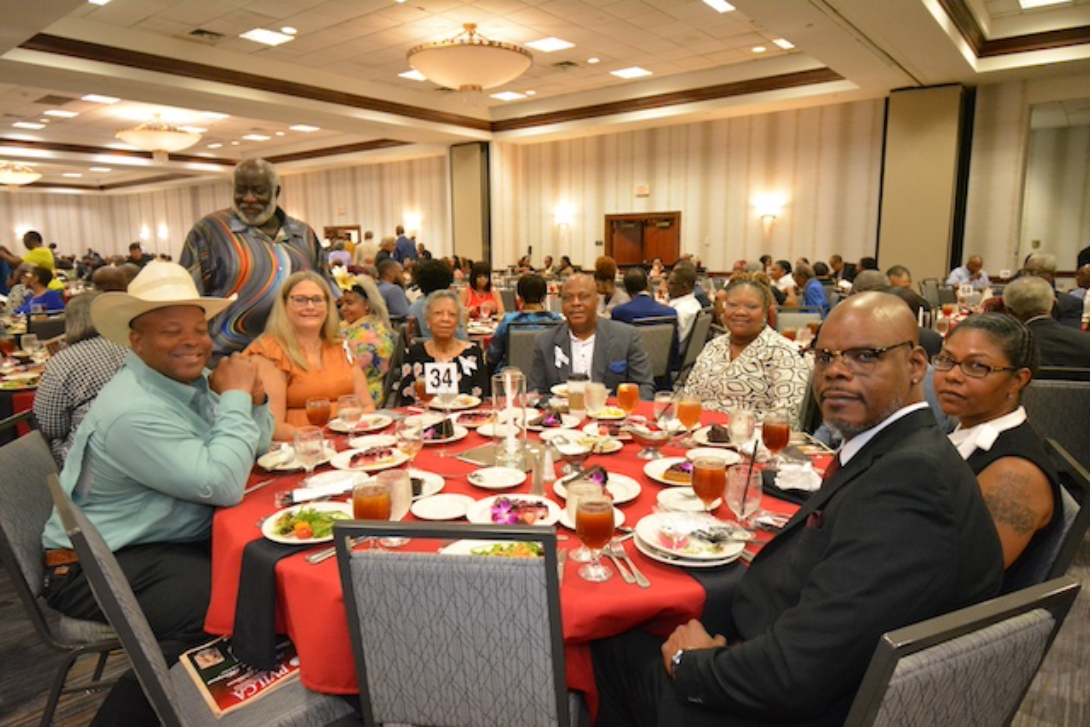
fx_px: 681
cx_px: 545
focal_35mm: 22
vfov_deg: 56.2
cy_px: 364
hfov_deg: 77.3
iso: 3200
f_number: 5
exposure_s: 1/60
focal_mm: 15
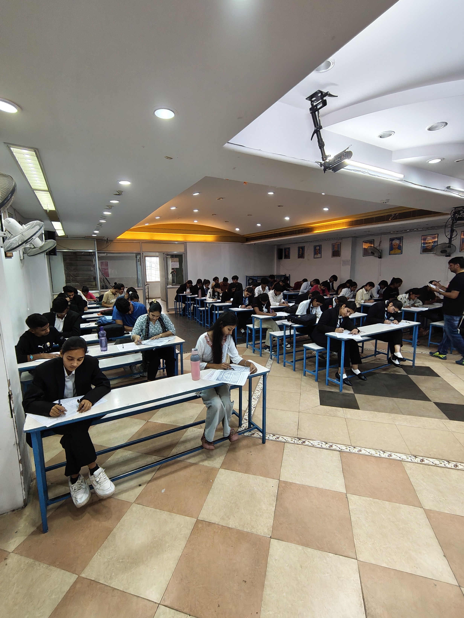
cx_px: 232
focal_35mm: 15
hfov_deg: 81.8
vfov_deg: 98.1
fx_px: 268
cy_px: 309
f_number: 2.2
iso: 130
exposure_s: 1/50
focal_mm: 1.64
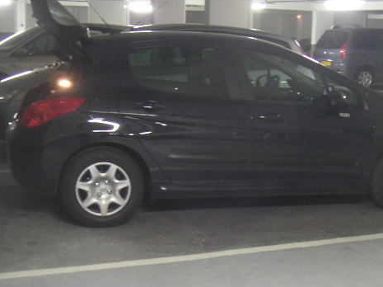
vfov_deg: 23.6
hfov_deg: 31.1
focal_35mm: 62
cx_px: 245
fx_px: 685
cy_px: 139
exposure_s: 1/2
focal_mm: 7
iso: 100
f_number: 2.9
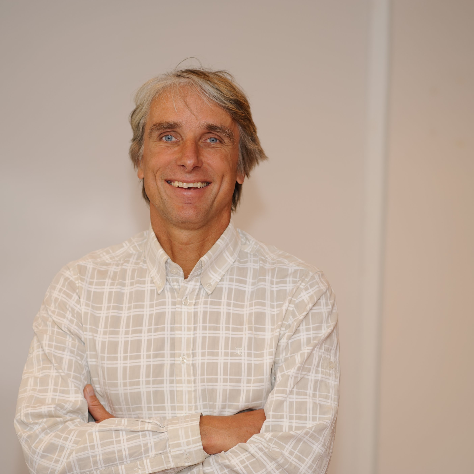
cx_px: 203
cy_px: 238
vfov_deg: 12.9
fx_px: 2091
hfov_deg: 12.9
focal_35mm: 135
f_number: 2.5
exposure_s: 1/60
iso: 200
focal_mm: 105
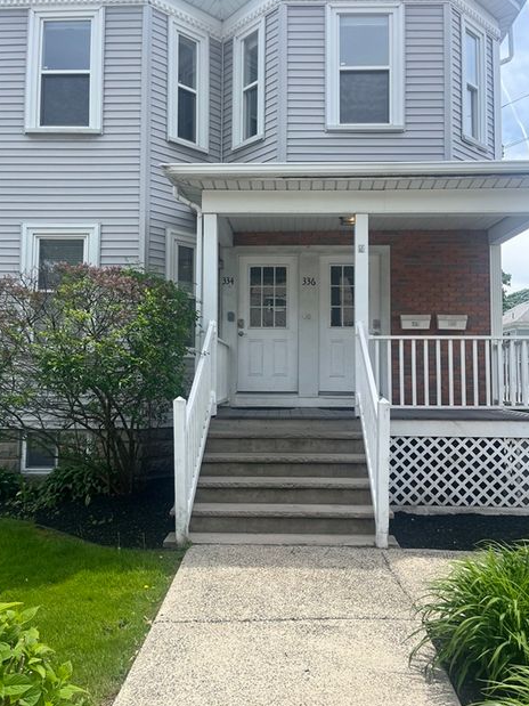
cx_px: 277
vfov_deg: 63.4
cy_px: 344
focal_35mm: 28
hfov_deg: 49.7
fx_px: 571
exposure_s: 1/2179
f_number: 1.6
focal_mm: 5.1
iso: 50
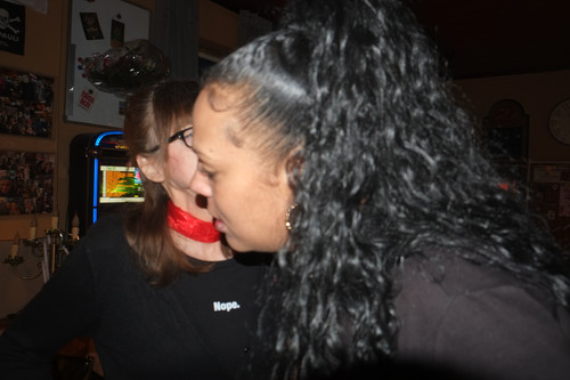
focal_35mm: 27
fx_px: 427
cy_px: 190
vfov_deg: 47.9
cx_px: 285
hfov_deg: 67.4
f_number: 5.6
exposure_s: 1/15
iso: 800
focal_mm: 18
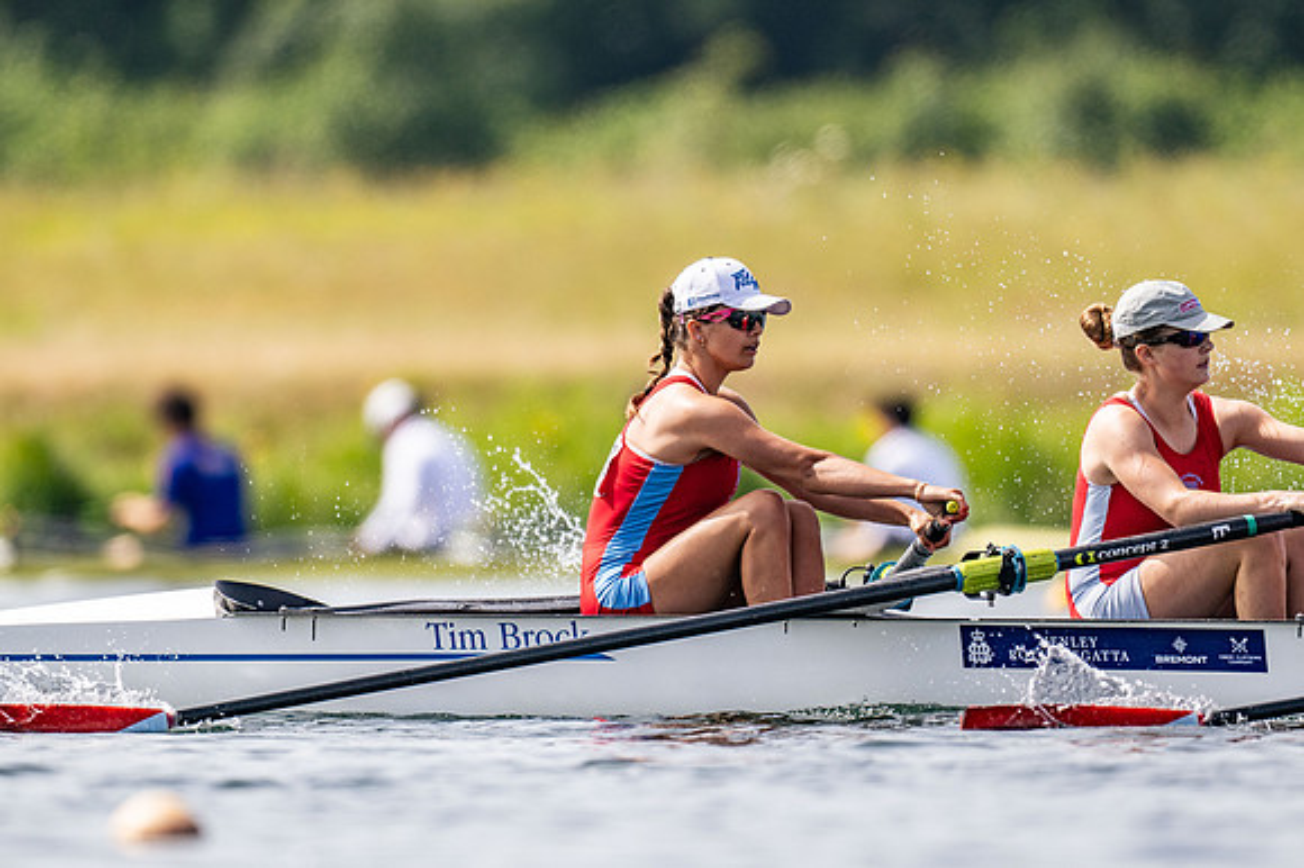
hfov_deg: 2.3
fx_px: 32580
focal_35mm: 900
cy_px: 434
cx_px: 652
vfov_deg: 1.5
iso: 180
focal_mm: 600
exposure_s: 1/2500
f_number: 4
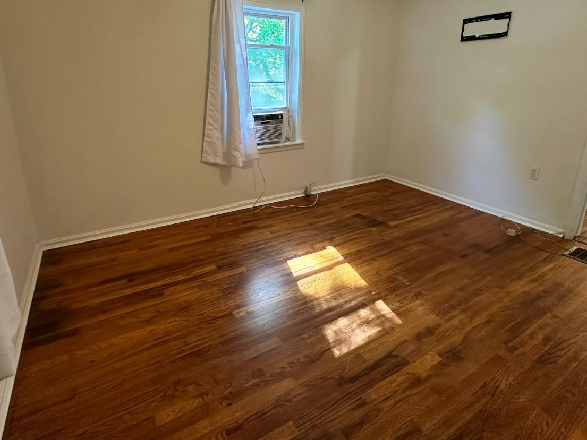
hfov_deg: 84.5
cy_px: 160
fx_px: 322
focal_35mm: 19
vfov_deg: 67.4
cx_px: 272
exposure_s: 1/60
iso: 400
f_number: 2.2
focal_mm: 2.22
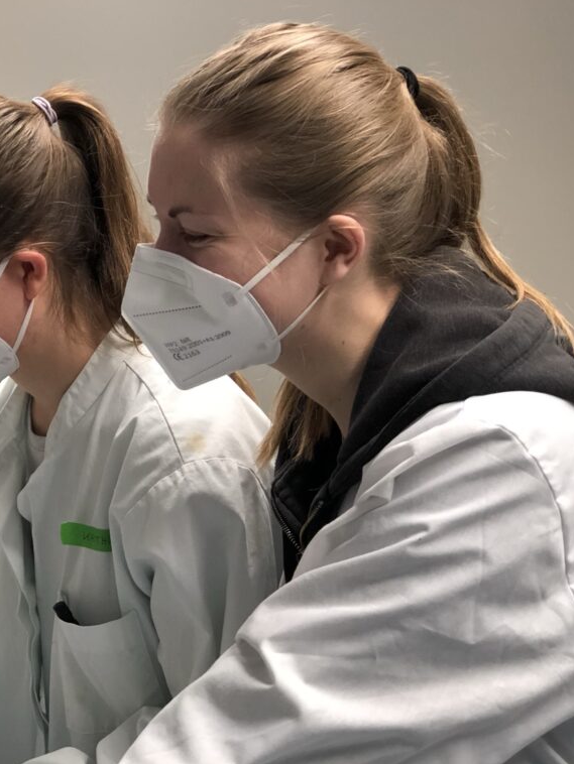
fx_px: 1701
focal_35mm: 77
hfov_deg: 18.8
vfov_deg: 25.3
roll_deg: -0.5
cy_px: 379
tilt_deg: -10.9
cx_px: 62
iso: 100
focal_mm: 6.6
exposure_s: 1/33
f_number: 2.8
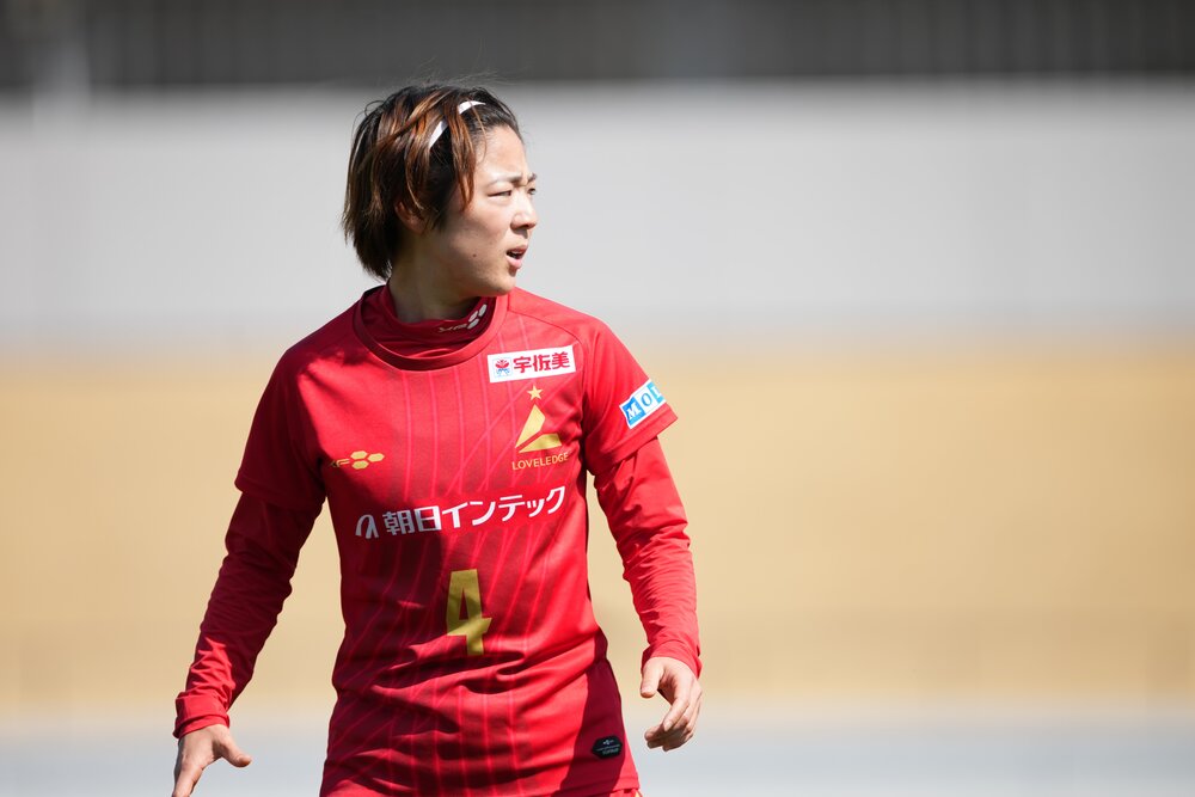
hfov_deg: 4.1
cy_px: 398
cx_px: 598
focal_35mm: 508
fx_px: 16877
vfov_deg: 2.7
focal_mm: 508.4
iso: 250
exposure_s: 1/1600
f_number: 4
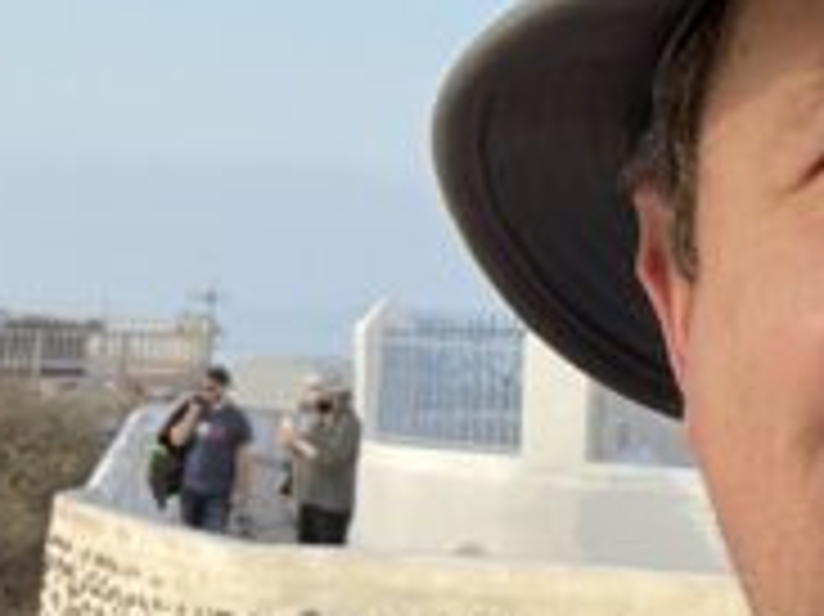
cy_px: 571
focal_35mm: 129
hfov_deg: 14.7
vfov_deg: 11.4
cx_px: -212
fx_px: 3069
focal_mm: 2.71
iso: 25
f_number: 2.2
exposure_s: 1/306
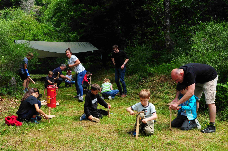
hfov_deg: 49.6
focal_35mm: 39
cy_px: 76
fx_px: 247
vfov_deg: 34.1
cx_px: 114
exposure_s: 1/400
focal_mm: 26
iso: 1000
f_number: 10
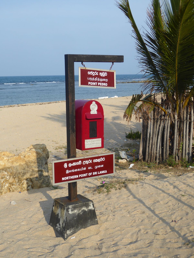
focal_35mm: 53
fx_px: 396
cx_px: 97
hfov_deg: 27.5
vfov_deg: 36.2
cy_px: 129
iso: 80
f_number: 4.1
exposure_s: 1/500
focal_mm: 9
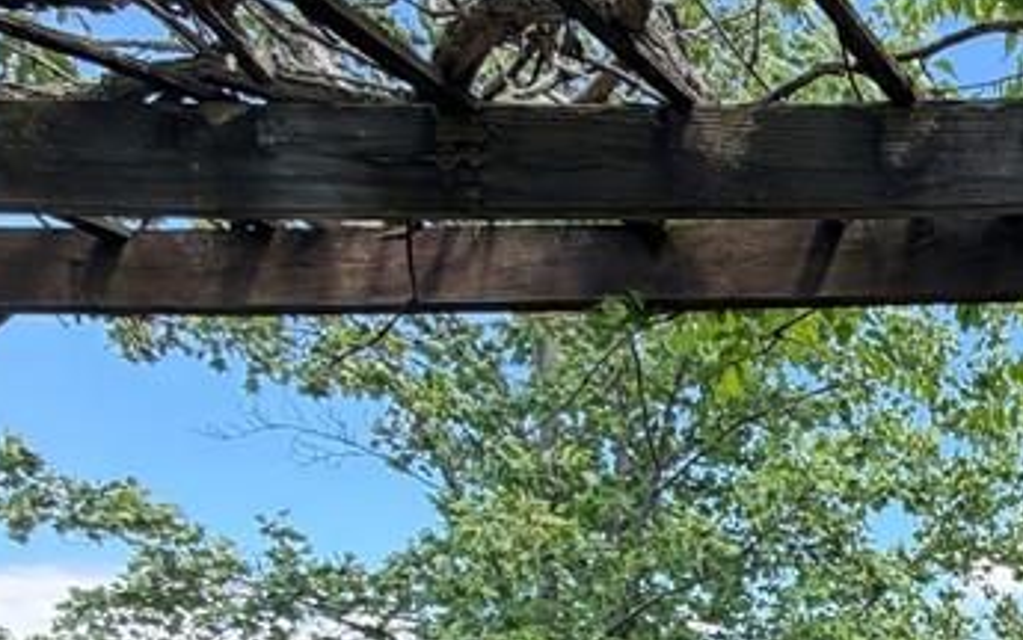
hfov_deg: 32.0
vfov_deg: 25.2
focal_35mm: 44
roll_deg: +0.5
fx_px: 1227
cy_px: 836
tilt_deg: -1.6
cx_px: 1385
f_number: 2.2
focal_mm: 2.22
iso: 40
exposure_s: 1/256
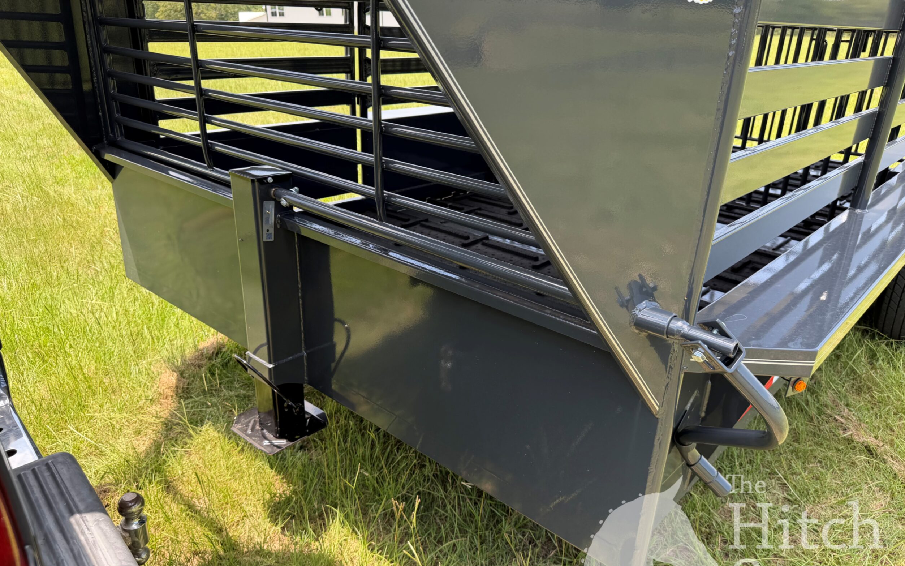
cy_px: 301
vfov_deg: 47.6
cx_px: 456
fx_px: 641
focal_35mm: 26
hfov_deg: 70.4
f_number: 1.78
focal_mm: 6.76
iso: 80
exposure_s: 1/593
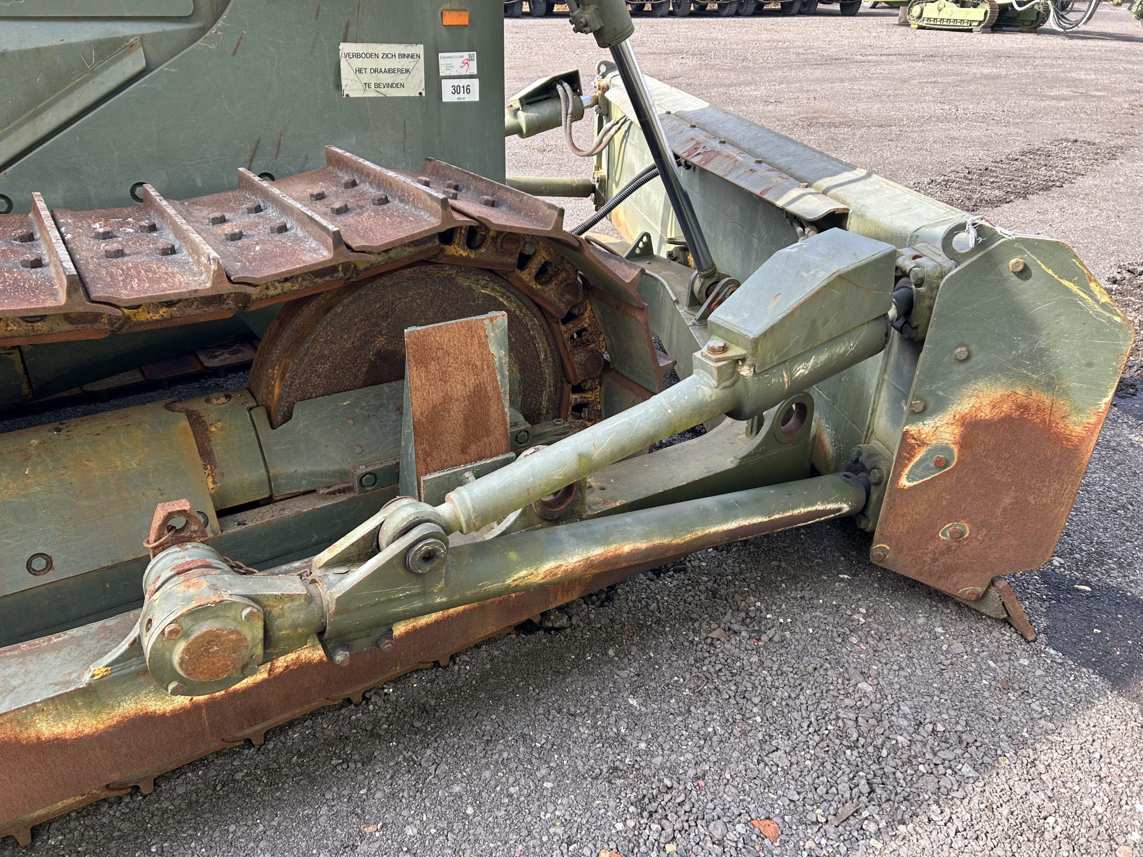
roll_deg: -1.6
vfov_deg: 53.1
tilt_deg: -27.0
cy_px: 428
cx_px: 572
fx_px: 859
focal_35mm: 26
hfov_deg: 67.3
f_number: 1.5
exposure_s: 1/421
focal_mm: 5.7
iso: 50
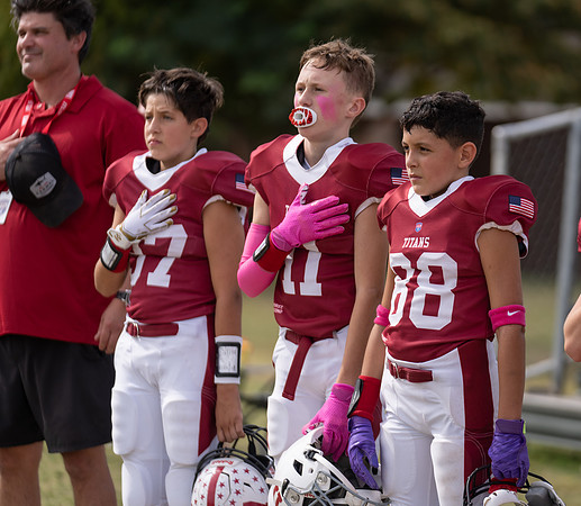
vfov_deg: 8.1
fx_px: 3586
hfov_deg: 9.3
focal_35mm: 201
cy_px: 235
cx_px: 406
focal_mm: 159
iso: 100
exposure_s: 1/1250
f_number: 2.8
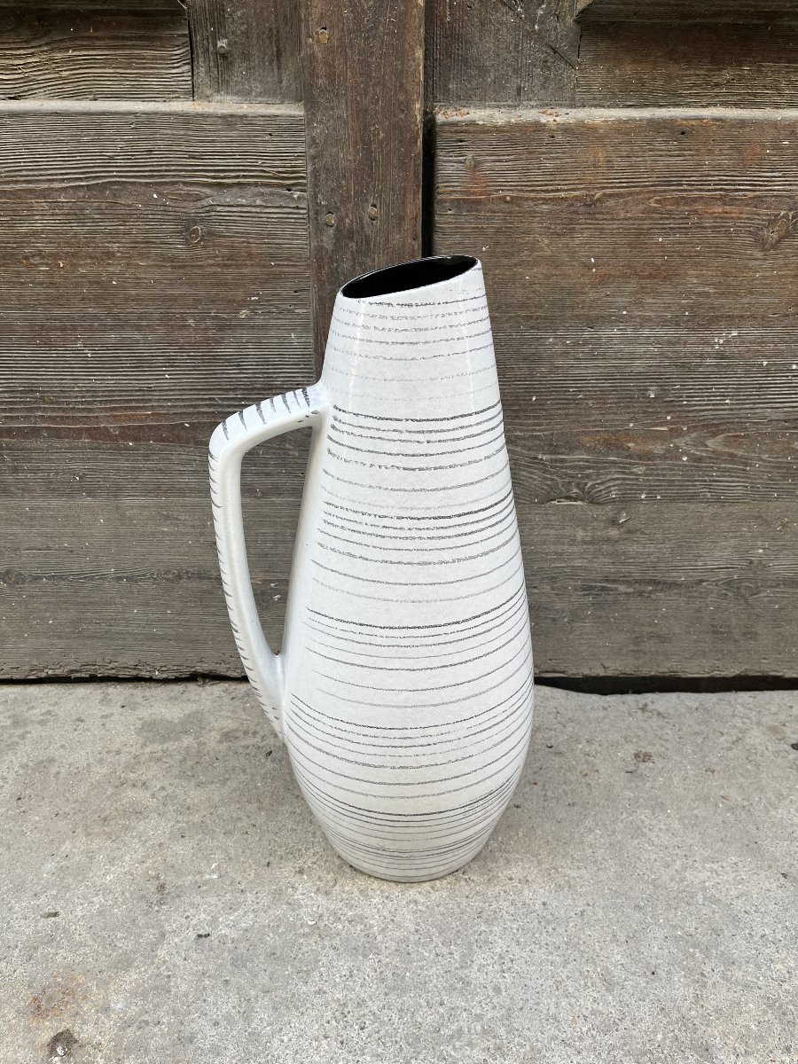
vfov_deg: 67.3
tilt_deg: -24.0
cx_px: 399
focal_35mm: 26
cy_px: 532
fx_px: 799
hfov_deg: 53.1
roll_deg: -0.5
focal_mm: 5.1
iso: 32
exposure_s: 1/132
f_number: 1.6
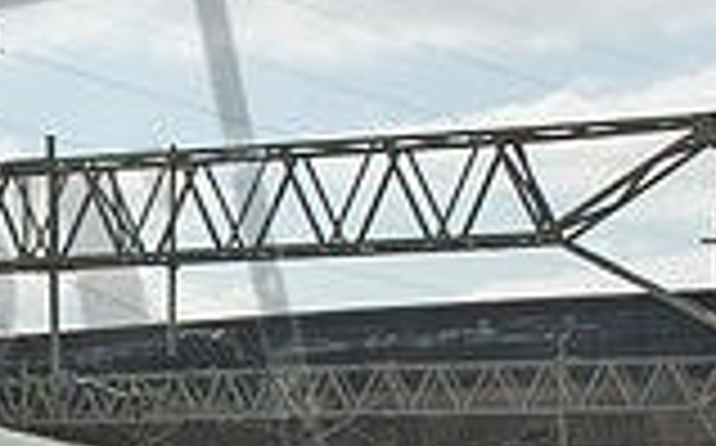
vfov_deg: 9.7
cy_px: 482
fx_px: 2612
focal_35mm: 134
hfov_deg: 14.8
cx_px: -275
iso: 200
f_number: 9
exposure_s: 1/320
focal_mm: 24
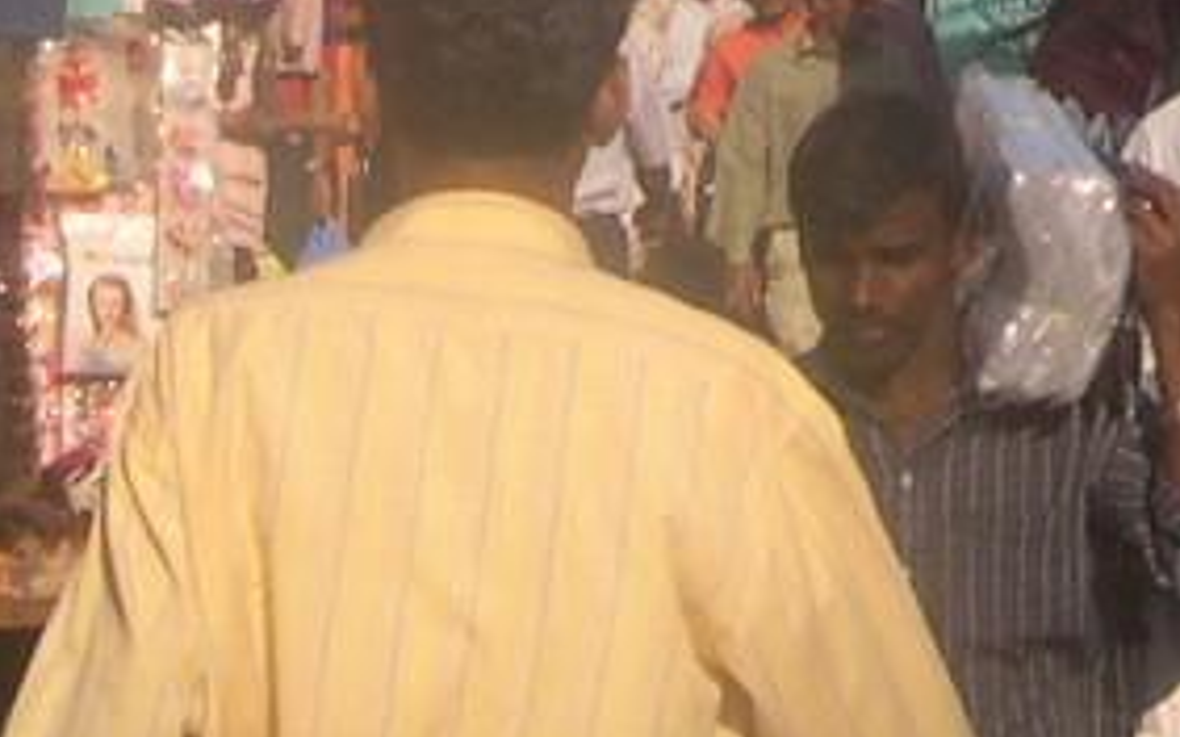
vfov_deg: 6.8
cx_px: 1117
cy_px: -992
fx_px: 5883
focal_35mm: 183
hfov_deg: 11.4
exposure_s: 1/138
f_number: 7.6
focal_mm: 8
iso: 100
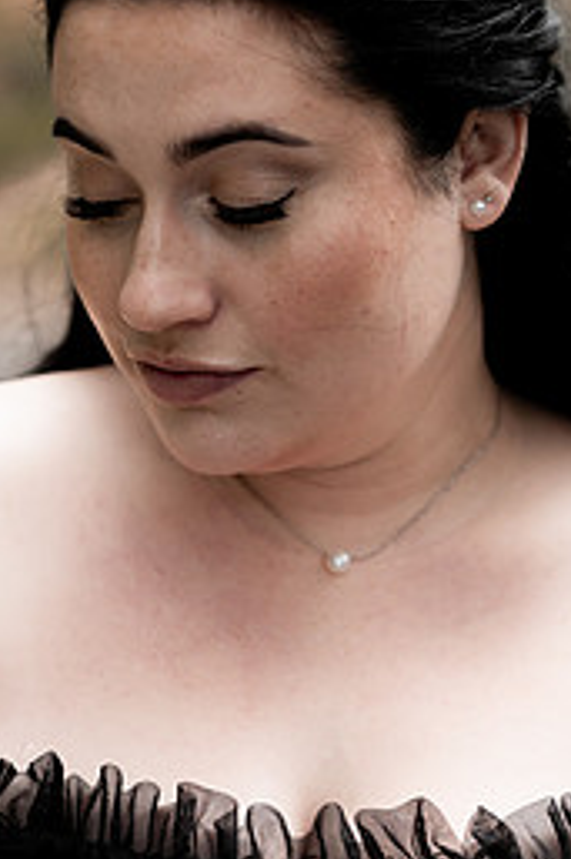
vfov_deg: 19.0
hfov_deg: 12.8
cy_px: 201
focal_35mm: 107
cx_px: 284
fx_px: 2549
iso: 640
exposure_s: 1/320
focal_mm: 61
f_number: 2.8
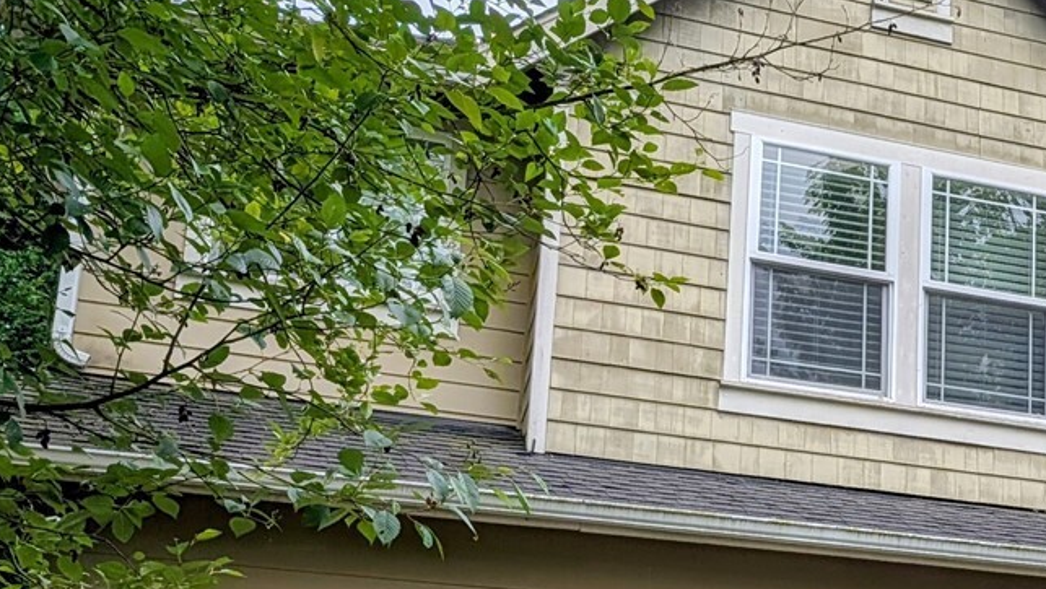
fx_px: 1803
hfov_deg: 29.5
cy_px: 591
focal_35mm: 65
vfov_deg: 18.1
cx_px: 1116
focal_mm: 6.9
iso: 19
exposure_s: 1/1383
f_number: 1.68
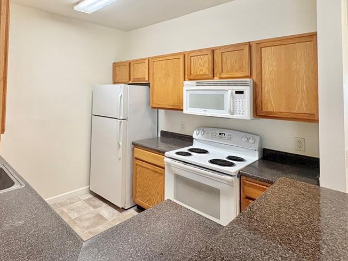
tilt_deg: +2.0
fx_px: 221
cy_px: 83
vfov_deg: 59.4
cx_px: 123
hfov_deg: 74.6
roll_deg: +0.4
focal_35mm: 22
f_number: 2.2
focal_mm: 2.22
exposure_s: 1/60
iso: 160
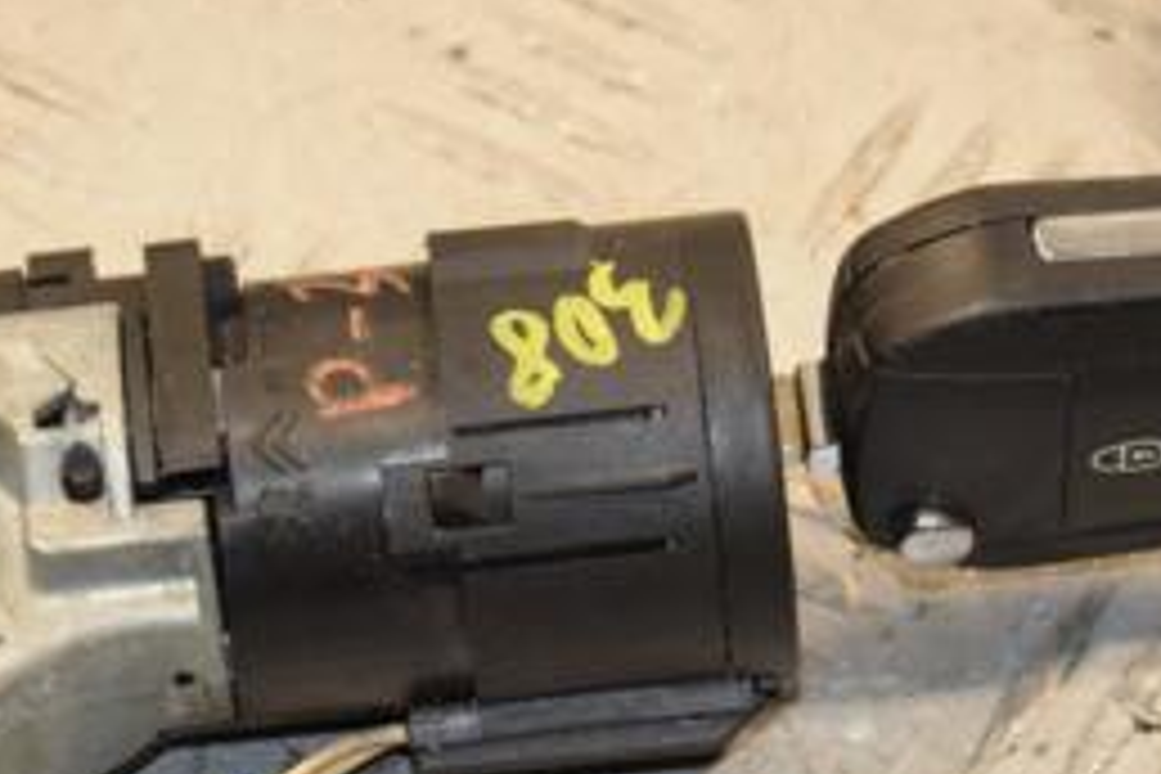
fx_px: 9550
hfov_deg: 7.0
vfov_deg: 4.6
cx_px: 608
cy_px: 446
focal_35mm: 296
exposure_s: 1/200
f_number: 7.1
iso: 800
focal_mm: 85
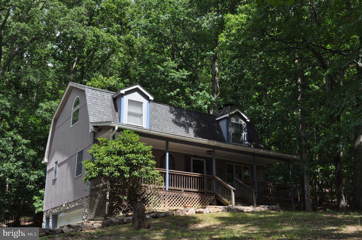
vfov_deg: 34.1
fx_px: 392
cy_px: 120
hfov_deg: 49.6
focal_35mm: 39
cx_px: 181
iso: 400
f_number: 11
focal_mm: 26
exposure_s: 1/200
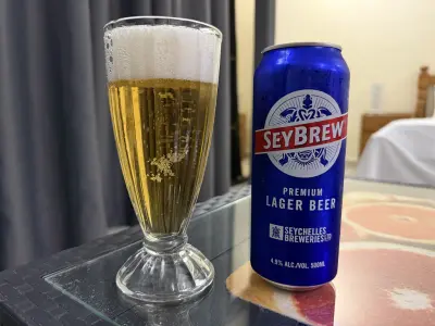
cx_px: 218
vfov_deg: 56.8
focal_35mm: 24
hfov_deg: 71.6
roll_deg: -0.2
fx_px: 302
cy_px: 163
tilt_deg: -8.8
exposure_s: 1/33
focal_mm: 6.76
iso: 800
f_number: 1.78
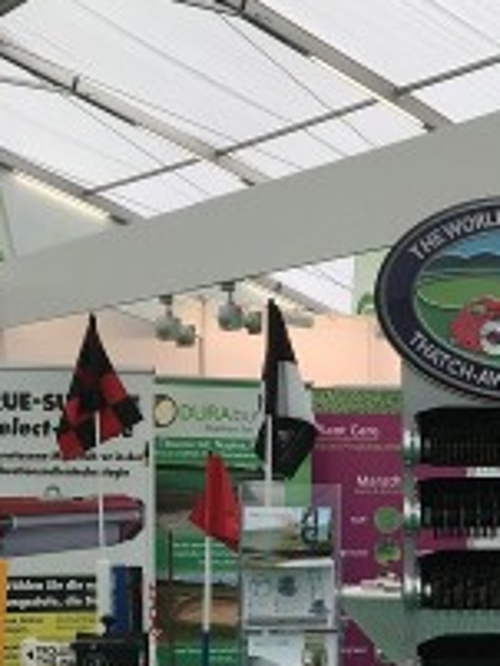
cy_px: 595
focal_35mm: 77
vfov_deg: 24.6
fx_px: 1481
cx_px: 629
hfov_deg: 18.0
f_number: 2.2
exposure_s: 1/242
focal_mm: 4.15
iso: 25
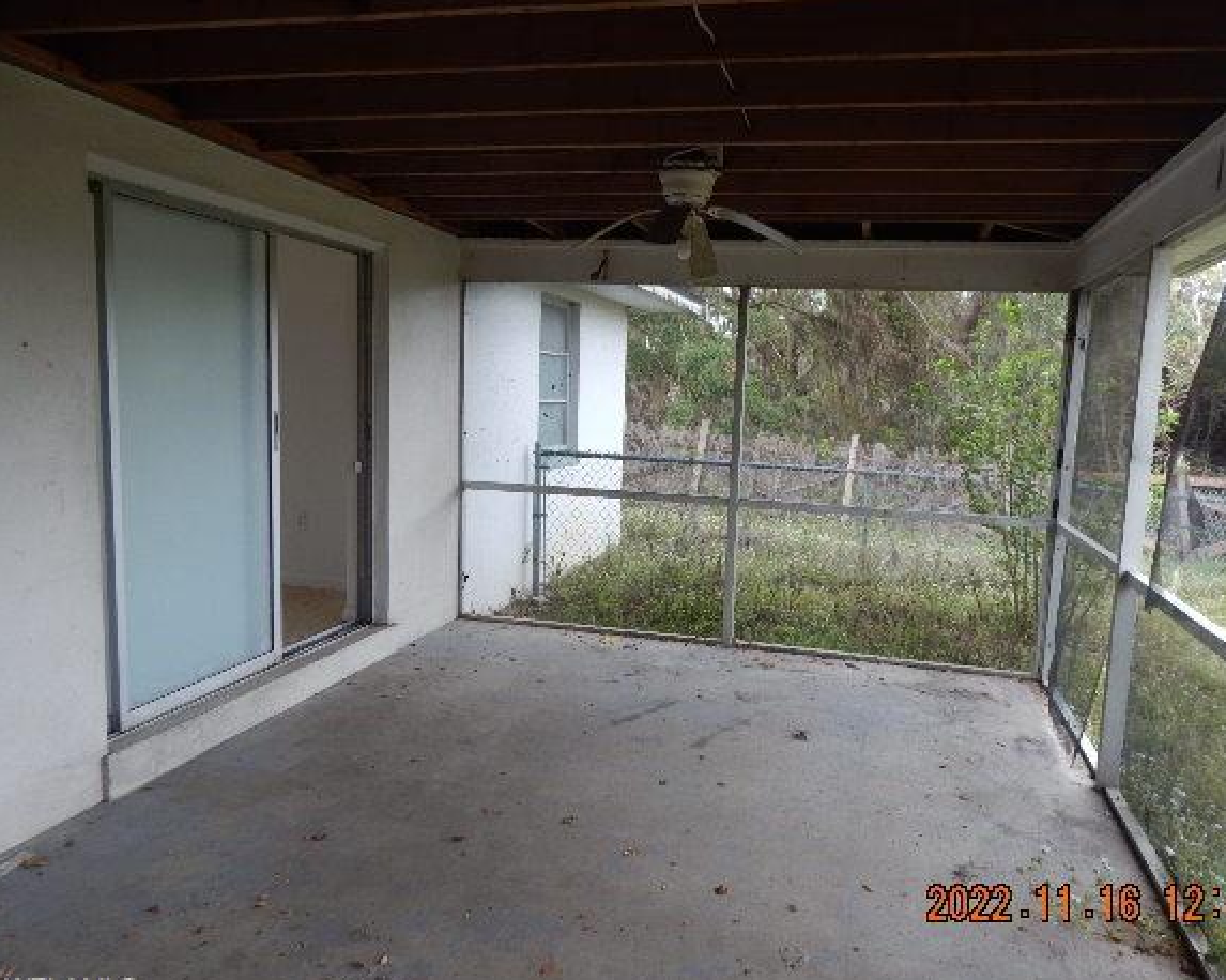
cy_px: 496
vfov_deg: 58.7
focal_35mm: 24
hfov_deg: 70.2
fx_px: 871
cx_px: 665
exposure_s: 1/80
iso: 125
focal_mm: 4
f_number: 3
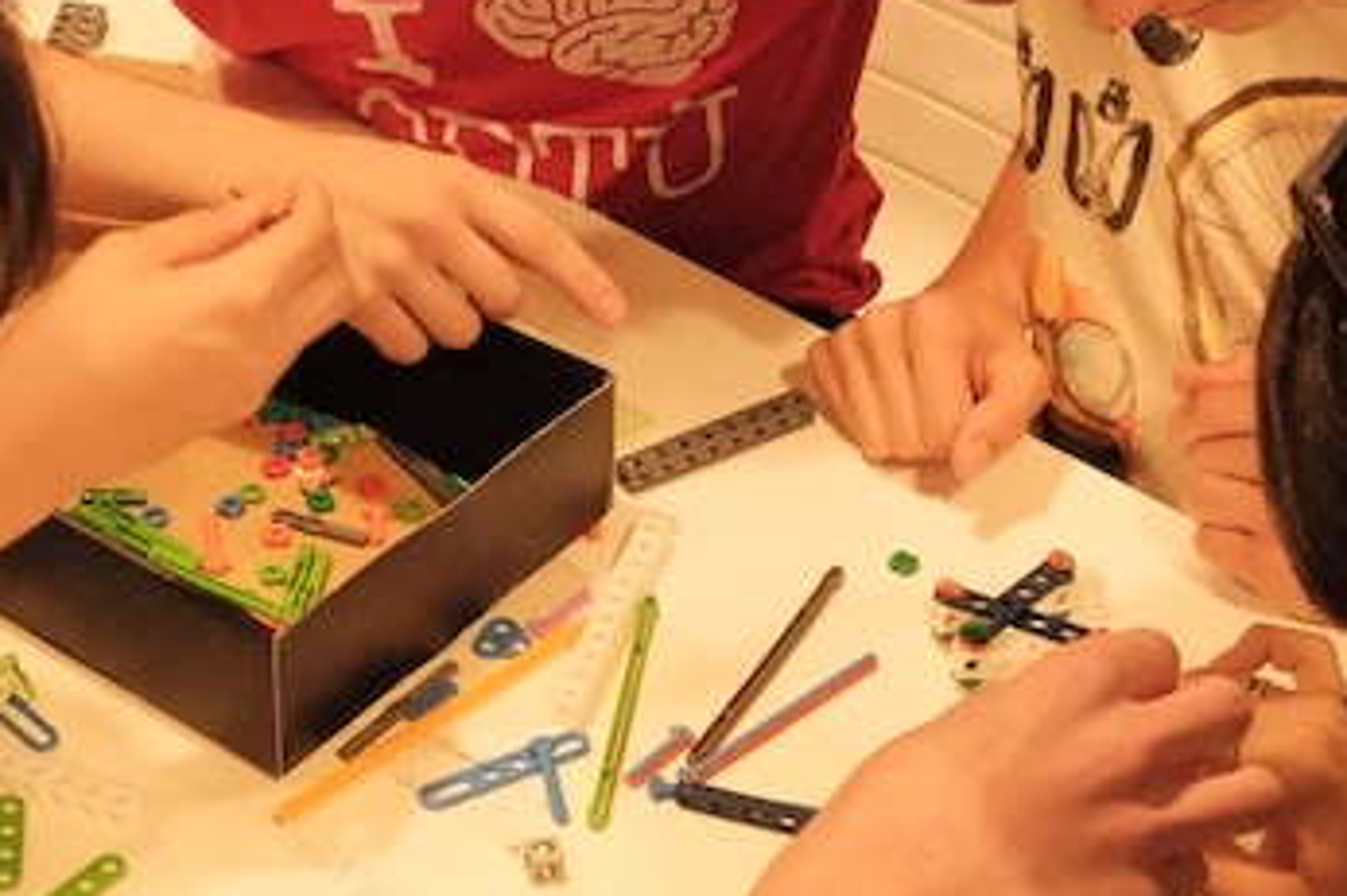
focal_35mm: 84
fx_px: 3141
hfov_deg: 23.9
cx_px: 287
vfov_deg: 16.0
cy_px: 70
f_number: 5
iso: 10000
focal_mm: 18
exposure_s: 1/125
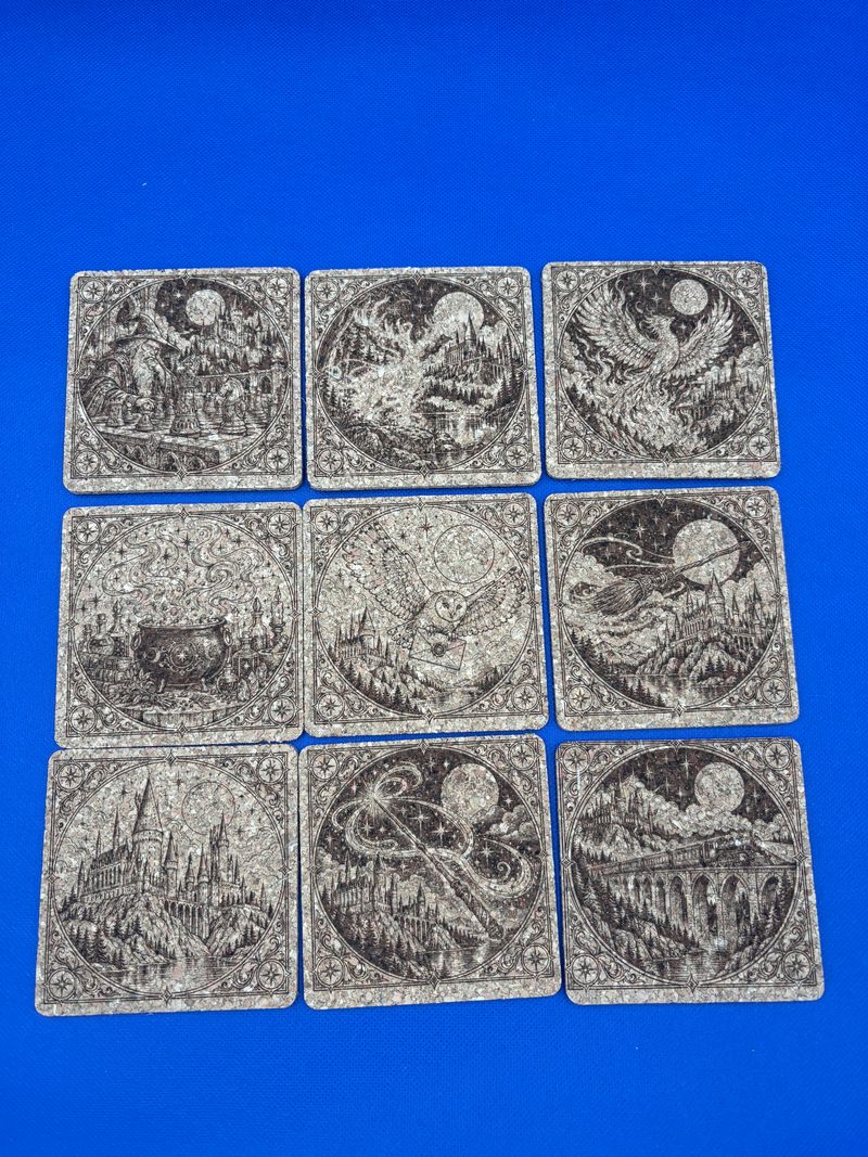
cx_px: 434
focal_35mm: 26
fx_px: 869
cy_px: 578
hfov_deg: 53.1
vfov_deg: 67.3
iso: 125
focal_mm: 5.96
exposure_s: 1/87
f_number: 1.6
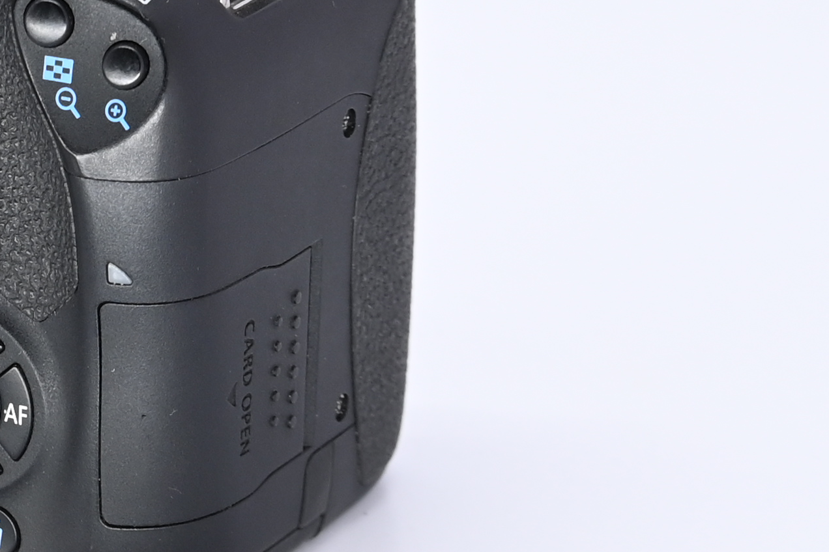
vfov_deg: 5.9
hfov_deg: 8.7
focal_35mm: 232
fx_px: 5342
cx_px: -390
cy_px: 93
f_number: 9
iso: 500
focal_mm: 50
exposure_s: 1/125
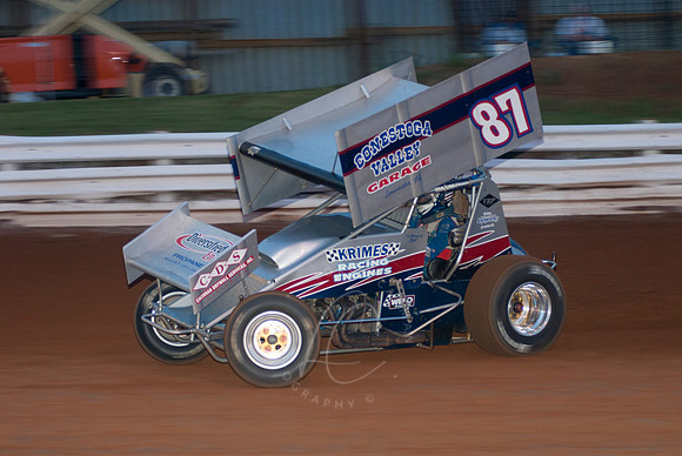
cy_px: 228
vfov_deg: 9.7
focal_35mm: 142
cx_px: 341
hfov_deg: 14.4
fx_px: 2702
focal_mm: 95
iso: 250
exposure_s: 1/320
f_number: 3.2
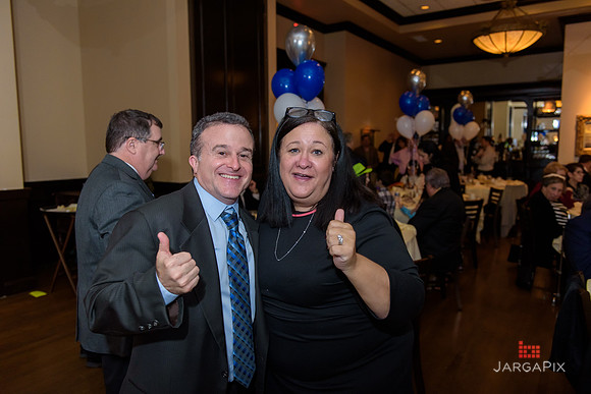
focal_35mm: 28
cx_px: 296
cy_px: 197
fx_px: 460
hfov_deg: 65.5
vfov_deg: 46.4
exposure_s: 1/125
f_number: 3.2
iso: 1600
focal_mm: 28
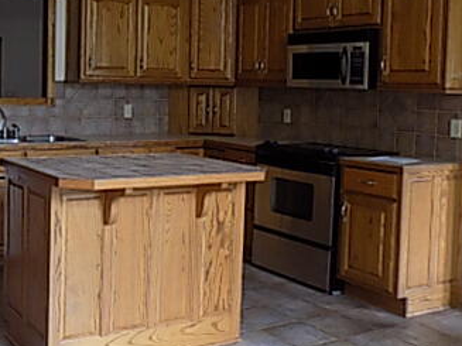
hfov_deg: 38.8
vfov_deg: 30.6
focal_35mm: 47
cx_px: 89
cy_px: 116
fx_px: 627
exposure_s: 1/30
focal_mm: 4.3
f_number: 3.1
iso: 220
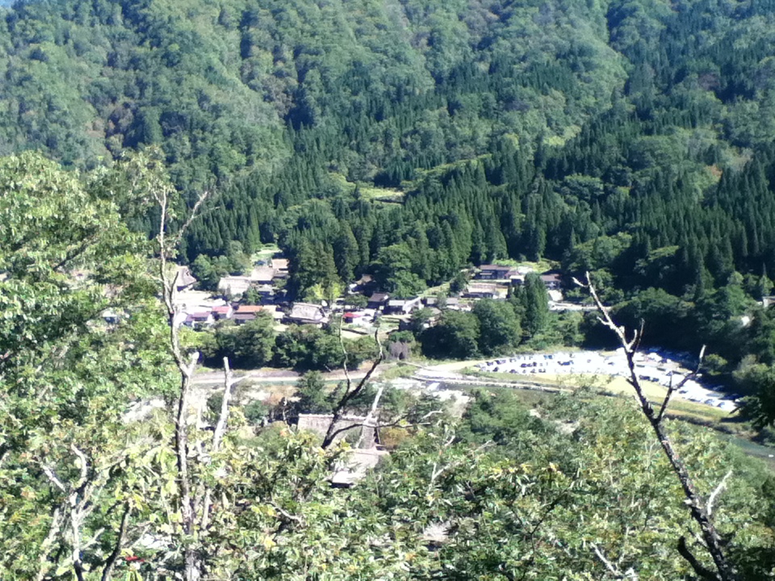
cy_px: 290
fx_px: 716
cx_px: 388
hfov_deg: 56.8
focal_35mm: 32
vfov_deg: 44.2
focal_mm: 3.85
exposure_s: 1/448
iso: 80
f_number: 2.4
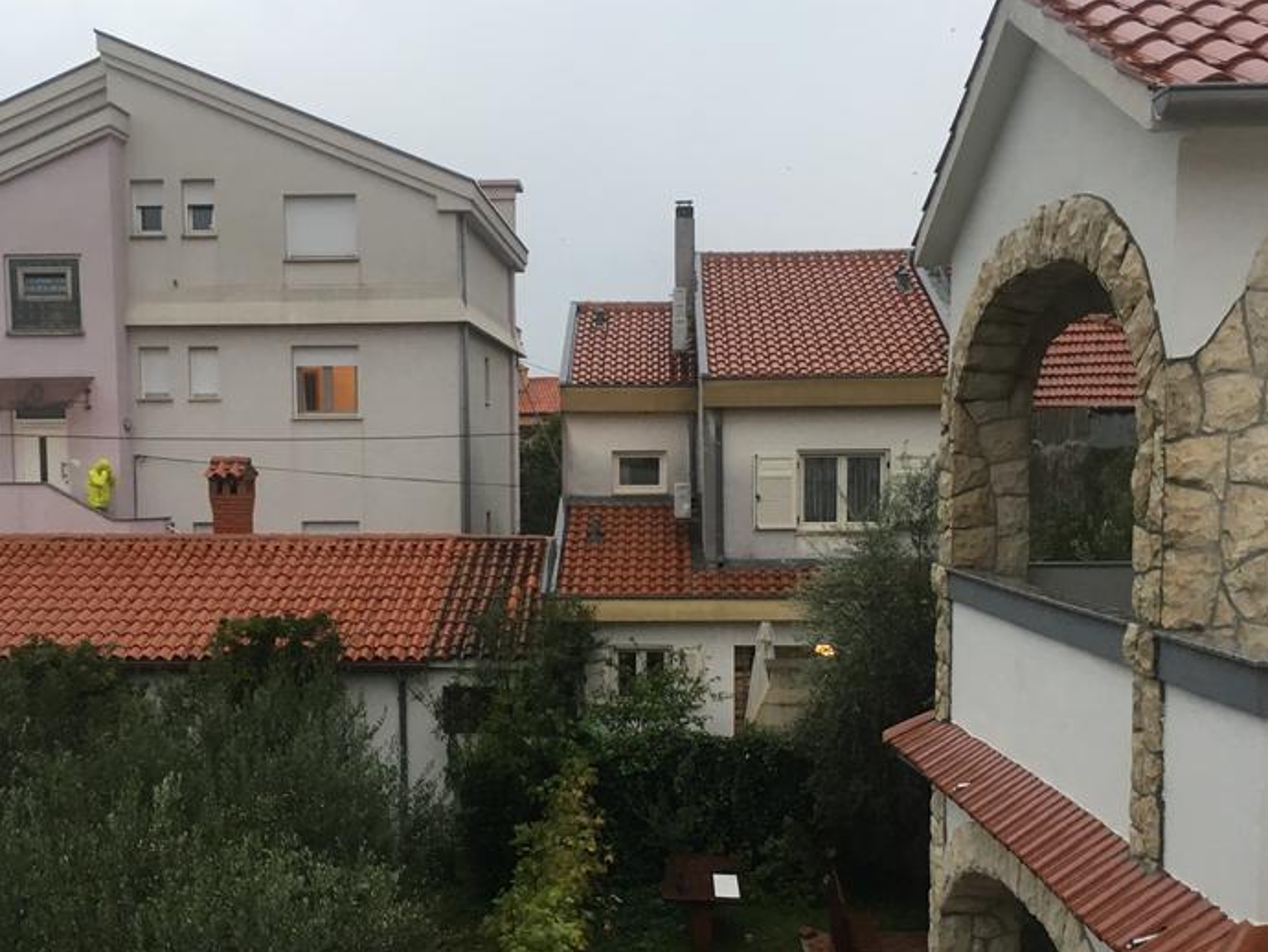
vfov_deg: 34.2
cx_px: 581
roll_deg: -0.4
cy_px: 584
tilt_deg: -4.6
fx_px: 1539
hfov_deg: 44.7
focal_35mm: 42
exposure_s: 1/33
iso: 100
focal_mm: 4.15
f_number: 2.2
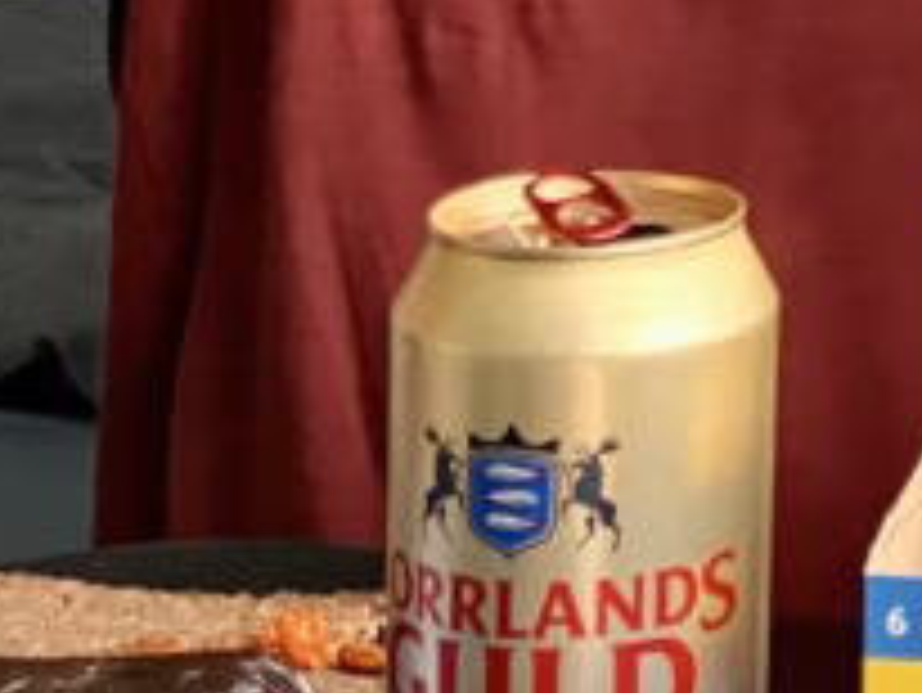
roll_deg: -1.9
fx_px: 3731
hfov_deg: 12.7
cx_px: 1696
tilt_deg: -3.2
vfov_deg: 10.0
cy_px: -594
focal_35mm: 140
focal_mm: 3.99
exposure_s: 1/60
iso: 100
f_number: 1.8
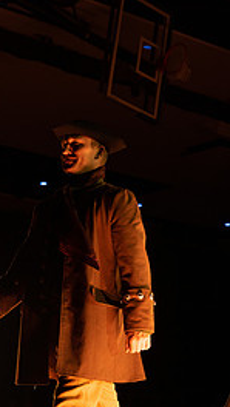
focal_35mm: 108
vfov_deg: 19.8
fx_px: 1168
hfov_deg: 11.2
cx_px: 184
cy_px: 258
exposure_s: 1/400
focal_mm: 47
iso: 800
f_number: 4
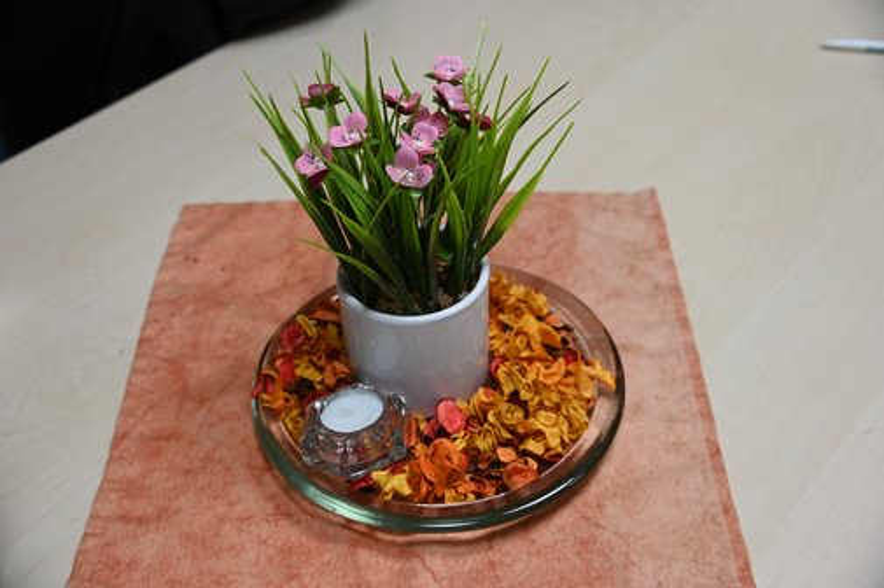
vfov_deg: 30.5
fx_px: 1080
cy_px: 294
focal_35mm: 44
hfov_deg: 44.5
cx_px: 442
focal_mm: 44
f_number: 5.3
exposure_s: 1/50
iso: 400
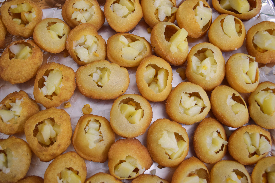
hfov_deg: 46.4
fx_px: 321
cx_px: 138
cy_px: 92
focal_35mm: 42
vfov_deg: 31.9
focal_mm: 28
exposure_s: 1/30
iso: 1000
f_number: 4.5
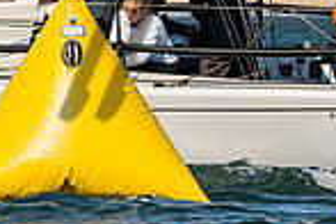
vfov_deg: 1.0
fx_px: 13112
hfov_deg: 1.5
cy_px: -197
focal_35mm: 1405
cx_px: 103
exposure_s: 1/1600
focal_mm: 290
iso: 400
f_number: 9
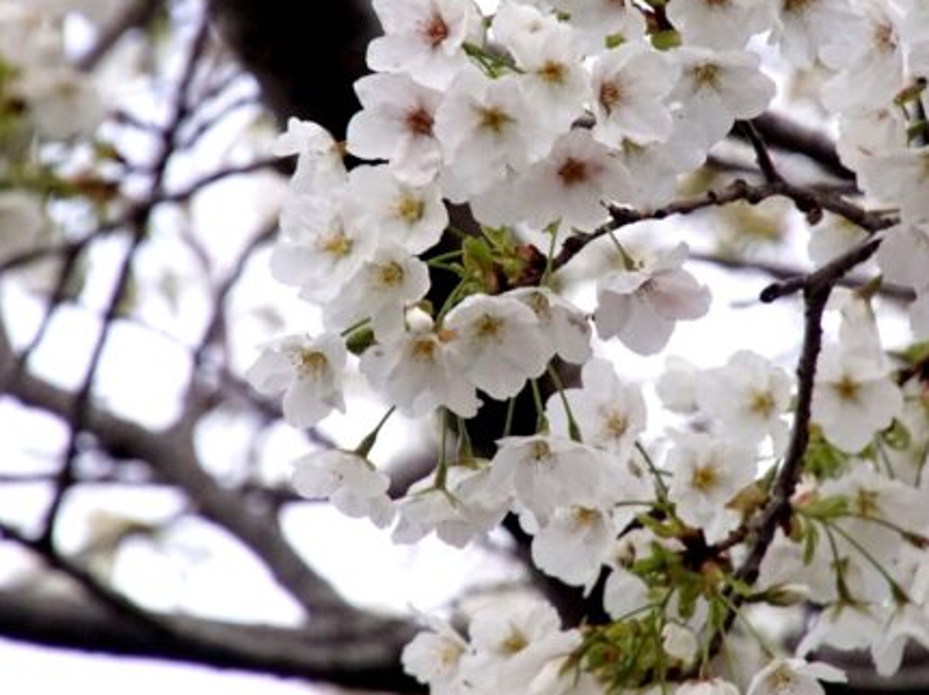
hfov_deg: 2.8
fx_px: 18910
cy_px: 213
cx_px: 564
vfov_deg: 2.1
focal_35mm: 705
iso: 3200
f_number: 10
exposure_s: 1/500
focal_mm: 300
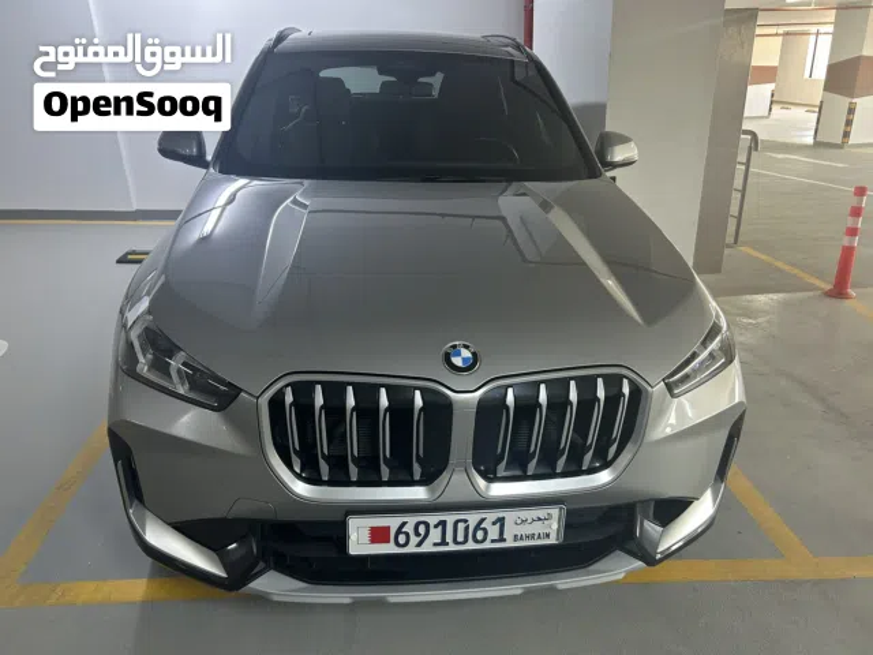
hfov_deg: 67.3
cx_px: 436
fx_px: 656
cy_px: 328
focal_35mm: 26
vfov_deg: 53.1
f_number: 1.5
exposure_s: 1/50
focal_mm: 5.7
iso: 100
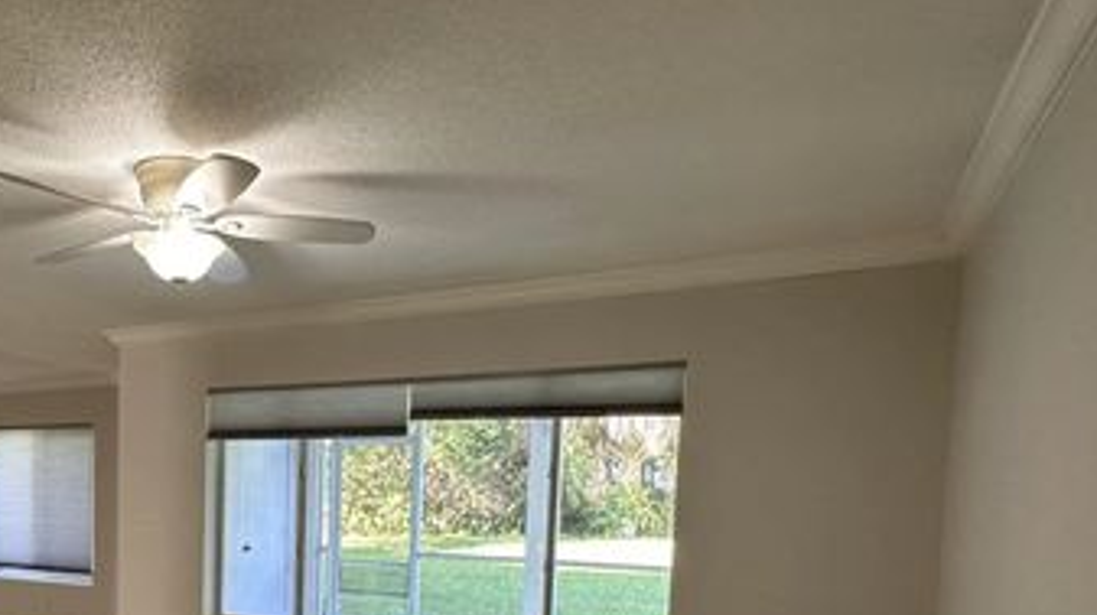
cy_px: 560
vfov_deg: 37.3
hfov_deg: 62.7
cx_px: 290
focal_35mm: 29
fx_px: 843
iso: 200
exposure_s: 1/120
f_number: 2.2
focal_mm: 2.22
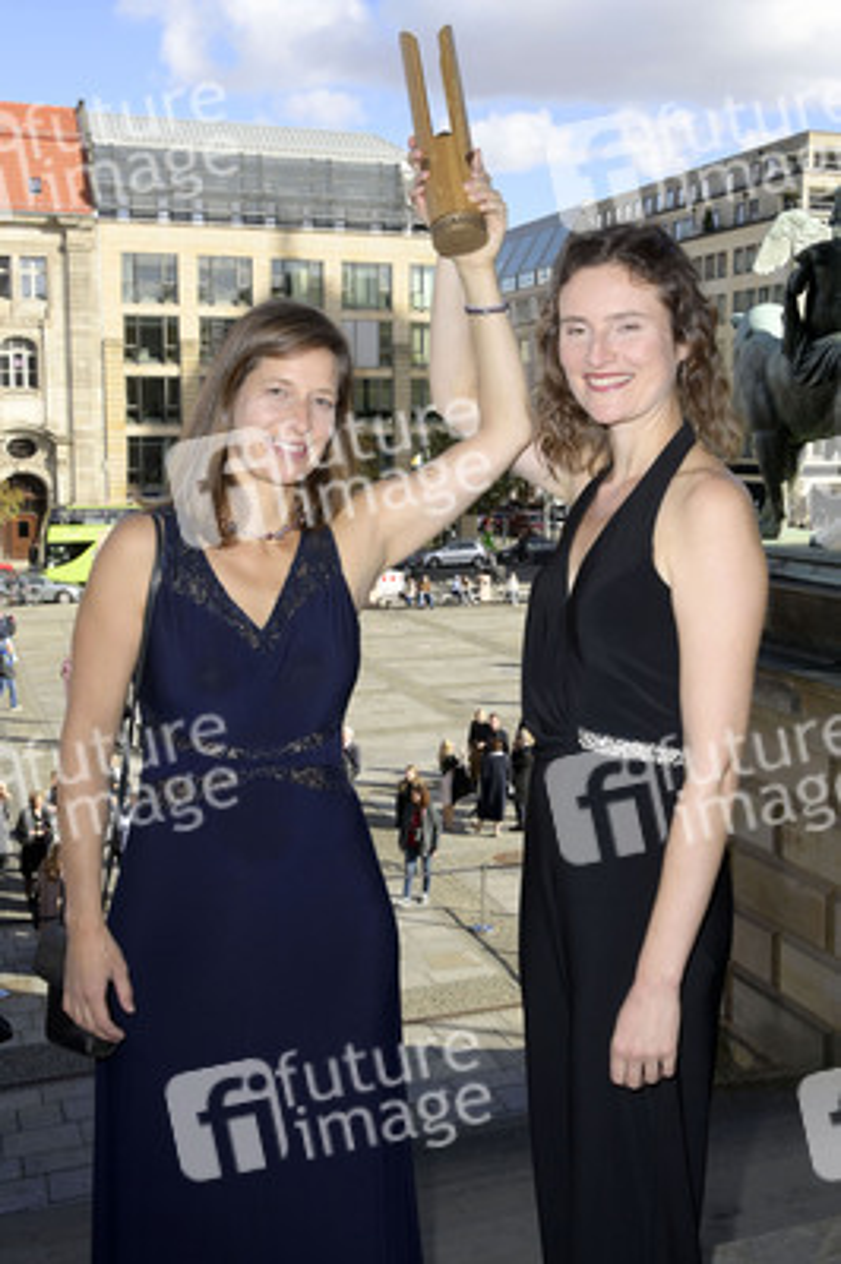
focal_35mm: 35
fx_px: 1228
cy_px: 632
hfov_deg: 37.8
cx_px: 420
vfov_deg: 54.5
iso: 320
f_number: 10
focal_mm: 35
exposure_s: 1/250
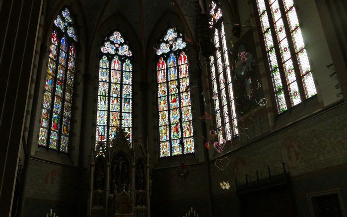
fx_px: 303
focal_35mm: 32
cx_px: 168
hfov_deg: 59.6
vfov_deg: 39.4
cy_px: 98
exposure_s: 1/2000
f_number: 3.5
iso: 1250
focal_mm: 11.1
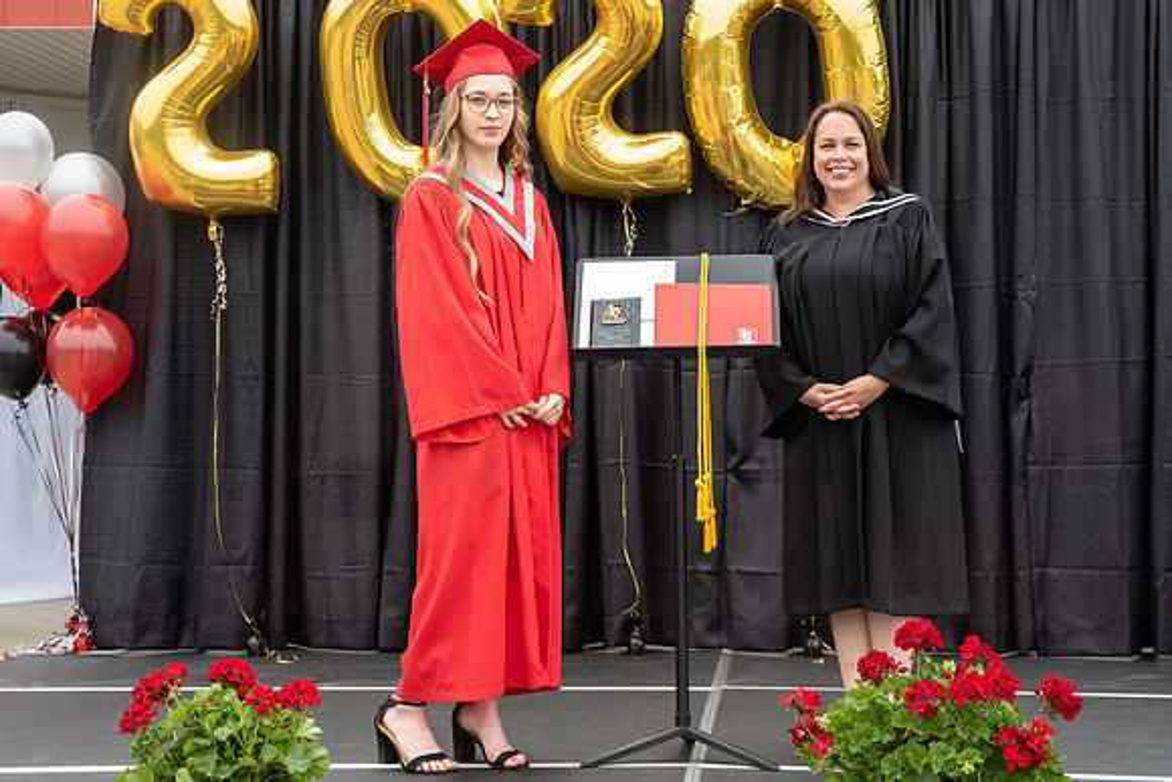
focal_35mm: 67
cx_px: 586
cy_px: 329
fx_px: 2195
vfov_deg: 20.2
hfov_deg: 29.9
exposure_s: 1/320
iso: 500
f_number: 5
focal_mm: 56
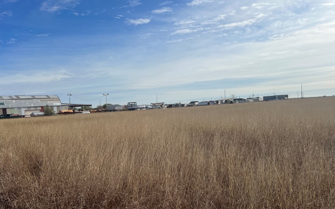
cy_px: 118
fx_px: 256
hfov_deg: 66.5
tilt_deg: -2.8
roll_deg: +3.0
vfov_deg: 44.4
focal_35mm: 28
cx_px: 169
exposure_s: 1/6211
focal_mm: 5.7
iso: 50
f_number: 1.5
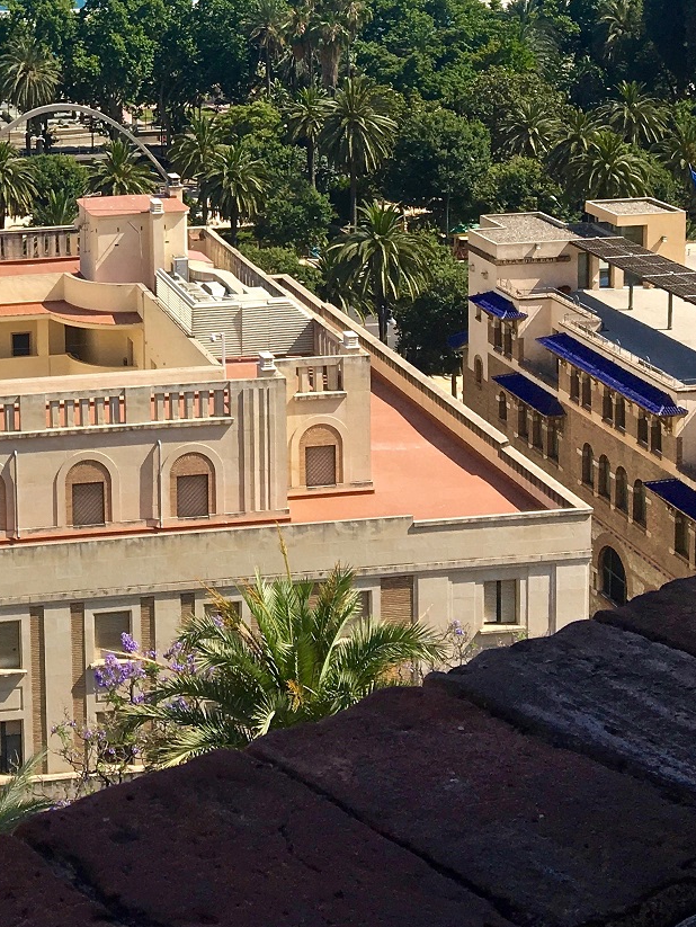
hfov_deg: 19.9
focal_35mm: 71
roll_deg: +0.8
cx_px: -57
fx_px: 1902
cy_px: 70
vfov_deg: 26.4
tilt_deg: -6.8
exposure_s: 1/1374
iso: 25
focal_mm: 4.15
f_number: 2.2
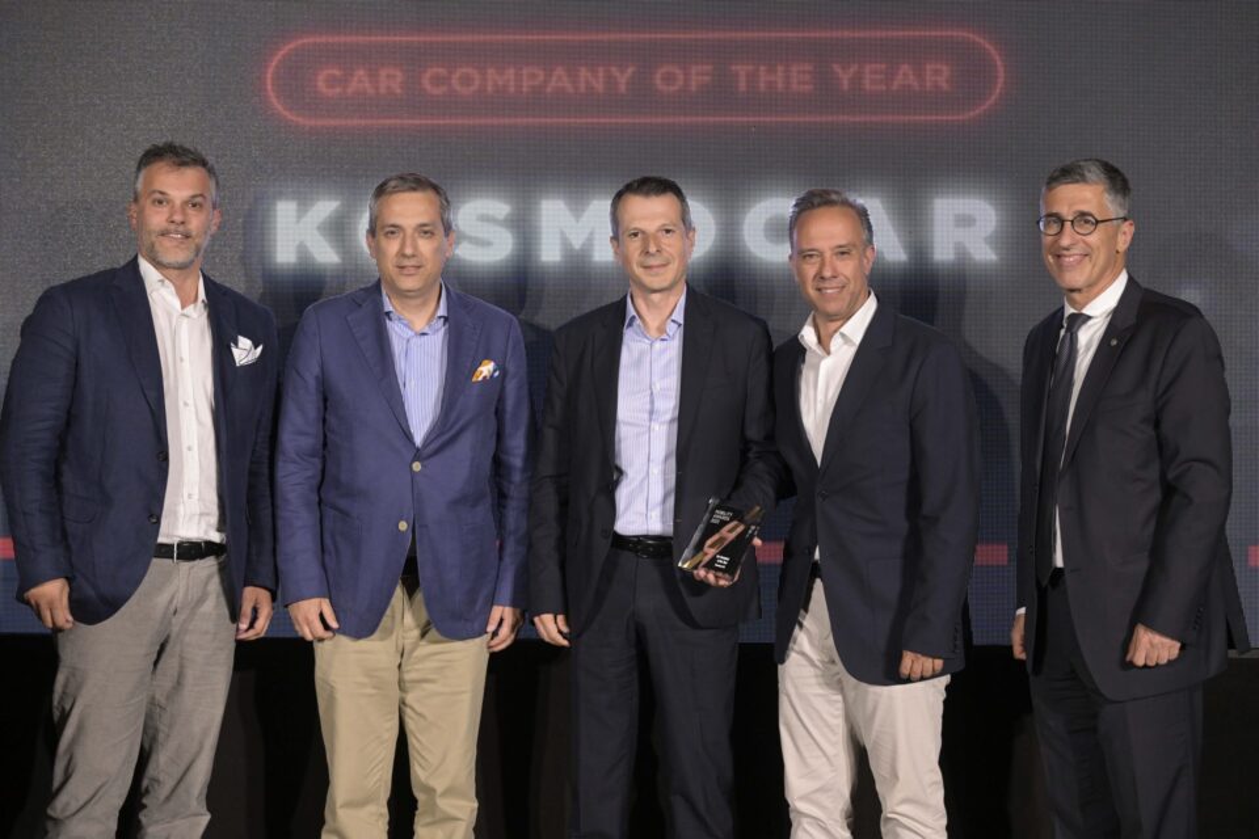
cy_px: 420
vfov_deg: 21.6
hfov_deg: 31.9
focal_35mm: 63
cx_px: 630
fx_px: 2203
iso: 2000
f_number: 4
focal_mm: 63
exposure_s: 1/125
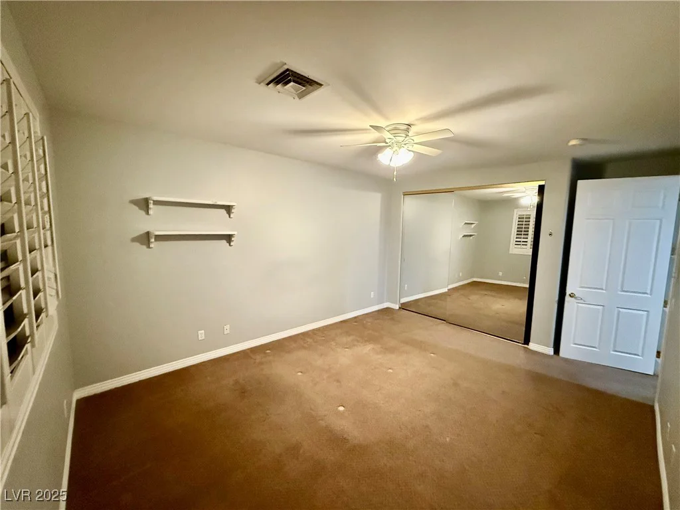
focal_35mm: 14
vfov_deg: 85.7
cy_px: 255
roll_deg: -0.7
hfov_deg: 102.1
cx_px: 340
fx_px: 275
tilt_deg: -5.4
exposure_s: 1/60
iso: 1250
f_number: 2.2
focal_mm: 2.22
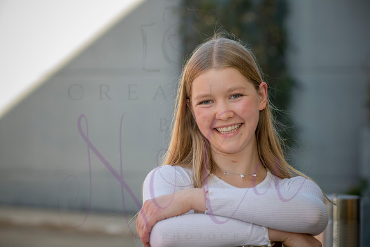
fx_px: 946
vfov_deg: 14.9
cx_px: 185
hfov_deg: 22.1
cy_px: 124
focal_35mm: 92
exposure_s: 1/400
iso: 400
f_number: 4.5
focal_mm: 92
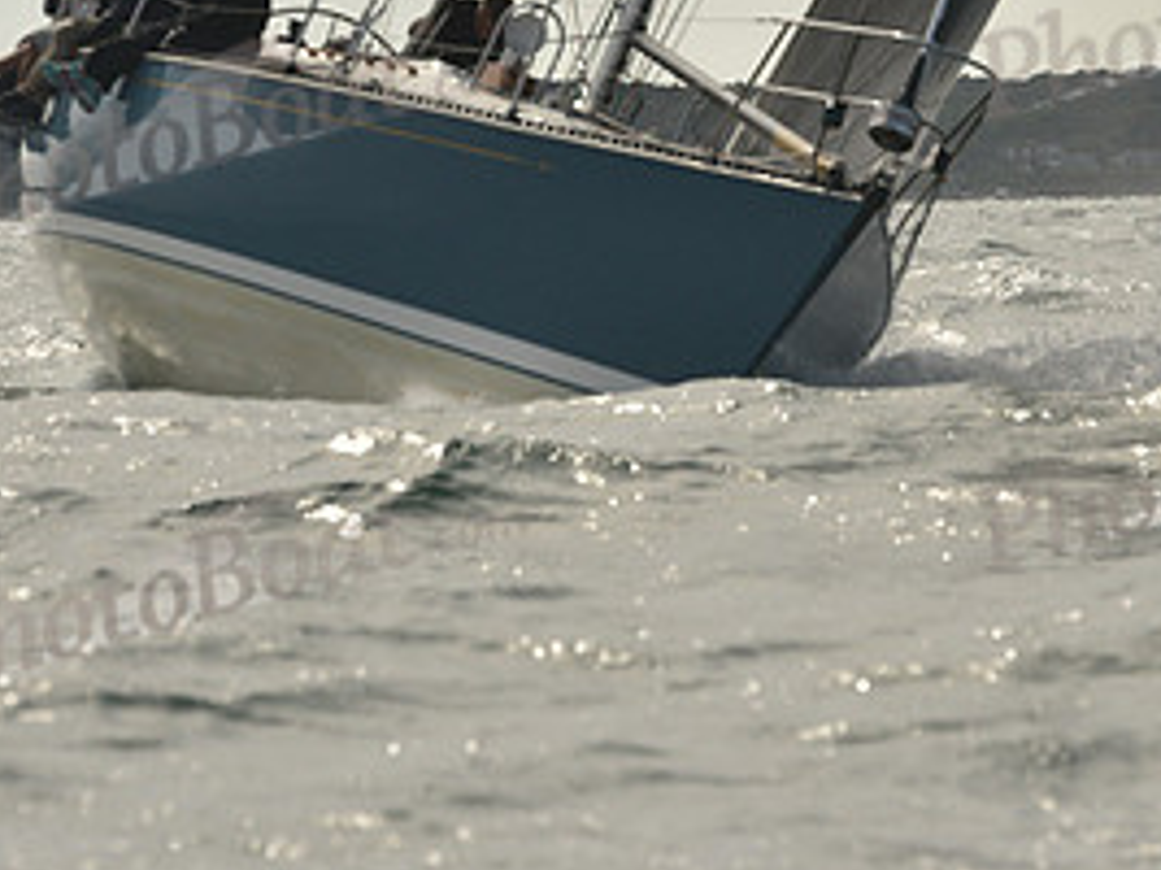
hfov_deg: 5.3
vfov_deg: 4.0
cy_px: 294
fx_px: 12605
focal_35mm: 376
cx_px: 757
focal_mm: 180
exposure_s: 1/1000
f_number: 7.1
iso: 320
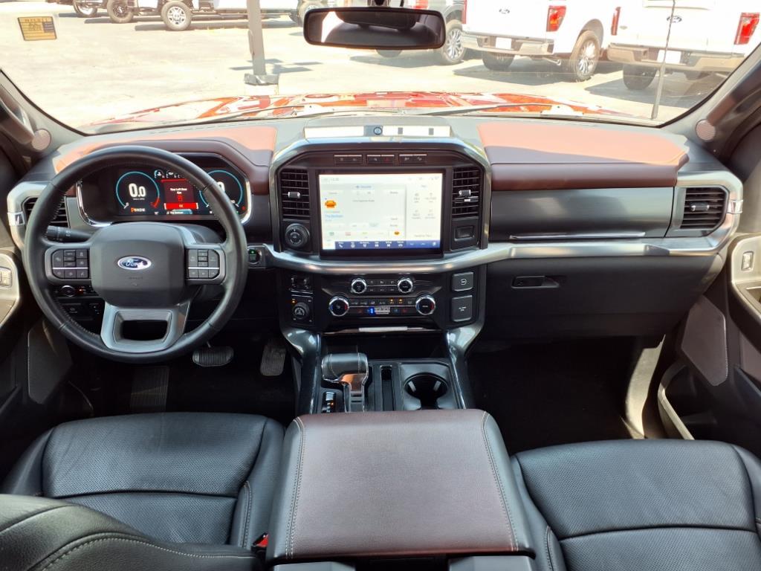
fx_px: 594
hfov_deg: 65.3
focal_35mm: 27
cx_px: 380
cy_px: 286
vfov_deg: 51.4
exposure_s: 1/60.2
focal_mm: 3.58
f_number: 1.9
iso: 50
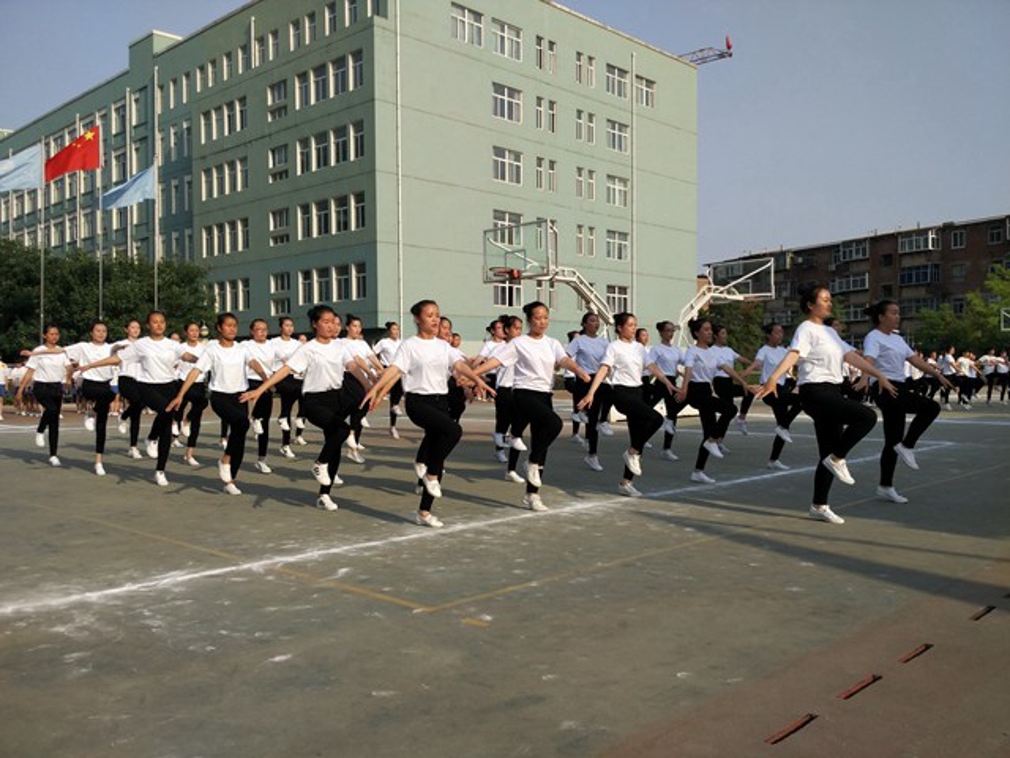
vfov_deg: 46.8
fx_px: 875
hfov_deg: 60.0
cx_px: 505
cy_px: 379
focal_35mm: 30
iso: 100
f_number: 2
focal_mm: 4.12
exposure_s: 1/1352
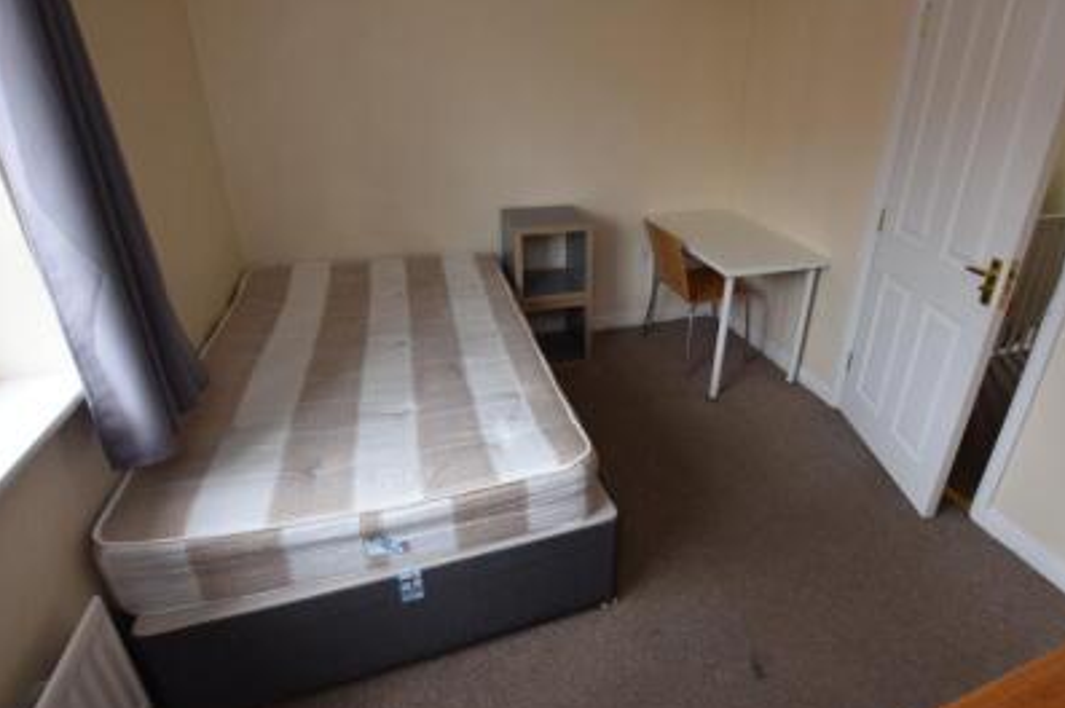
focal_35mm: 18
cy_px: 312
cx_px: 612
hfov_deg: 89.4
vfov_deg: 67.1
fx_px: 532
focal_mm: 10
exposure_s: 1/125
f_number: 5.6
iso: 640
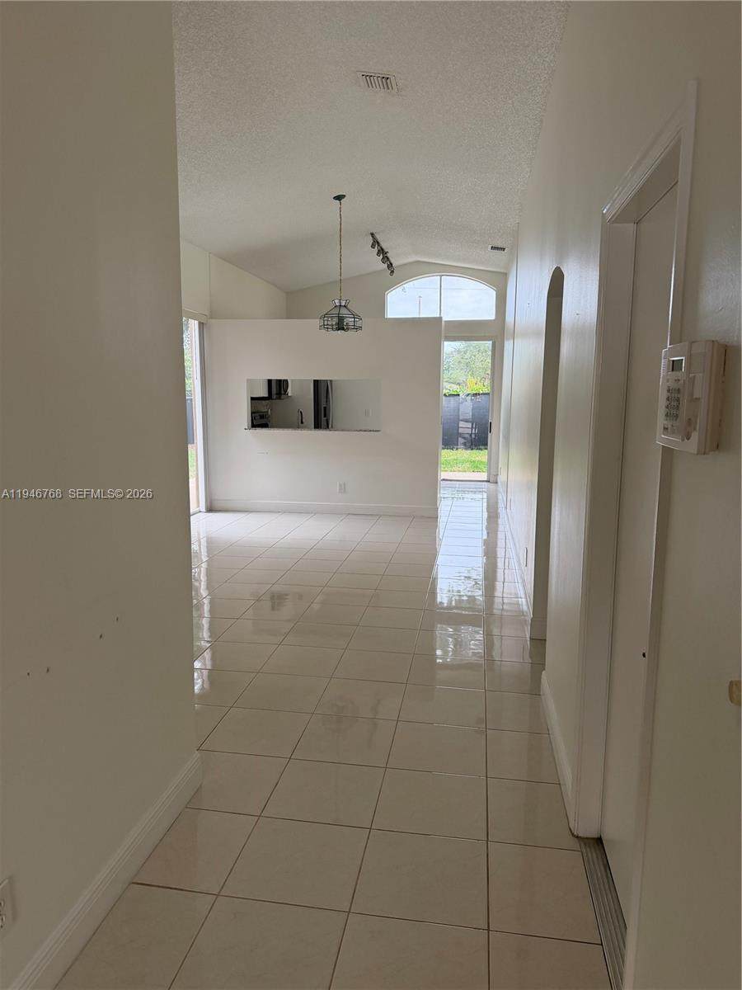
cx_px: 371
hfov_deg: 56.8
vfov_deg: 71.6
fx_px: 686
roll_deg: -1.3
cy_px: 495
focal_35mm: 24
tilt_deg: -7.8
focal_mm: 6.76
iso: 200
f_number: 1.78
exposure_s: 1/200
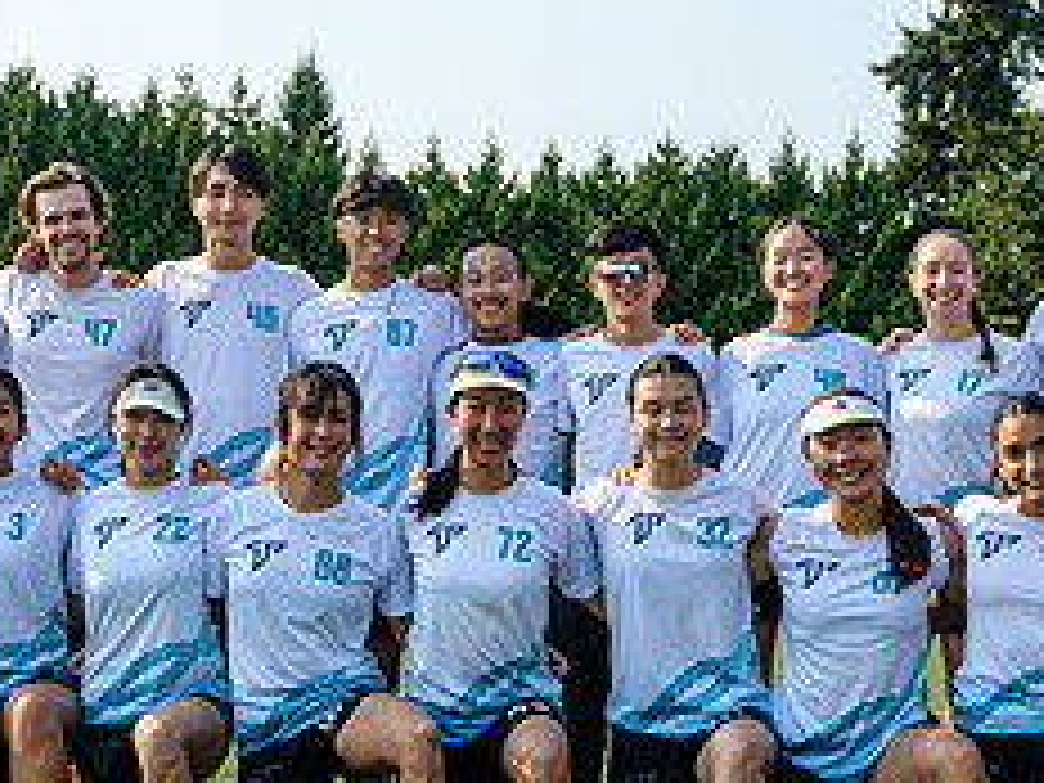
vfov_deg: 17.5
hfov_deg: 23.2
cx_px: 374
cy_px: 538
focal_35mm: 84
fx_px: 2533
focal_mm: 35
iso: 100
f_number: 5.6
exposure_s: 1/320
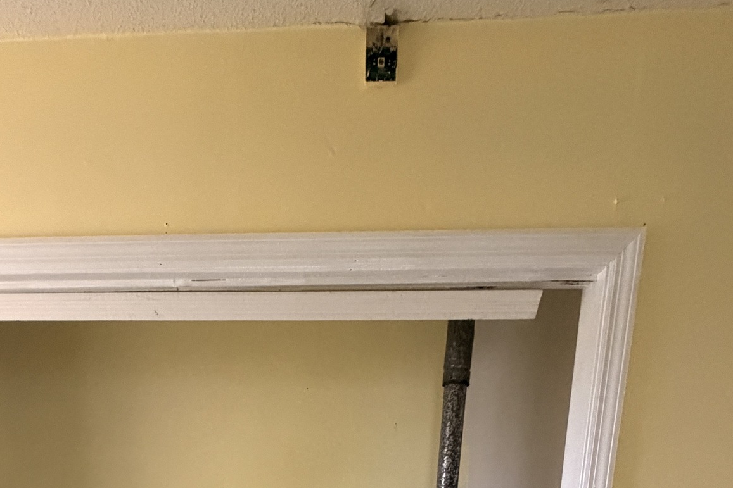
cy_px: 656
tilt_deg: -12.8
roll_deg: -0.2
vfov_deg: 32.1
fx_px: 590
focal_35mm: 29
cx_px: 303
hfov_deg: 63.2
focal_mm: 2.22
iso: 640
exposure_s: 1/60
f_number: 2.2
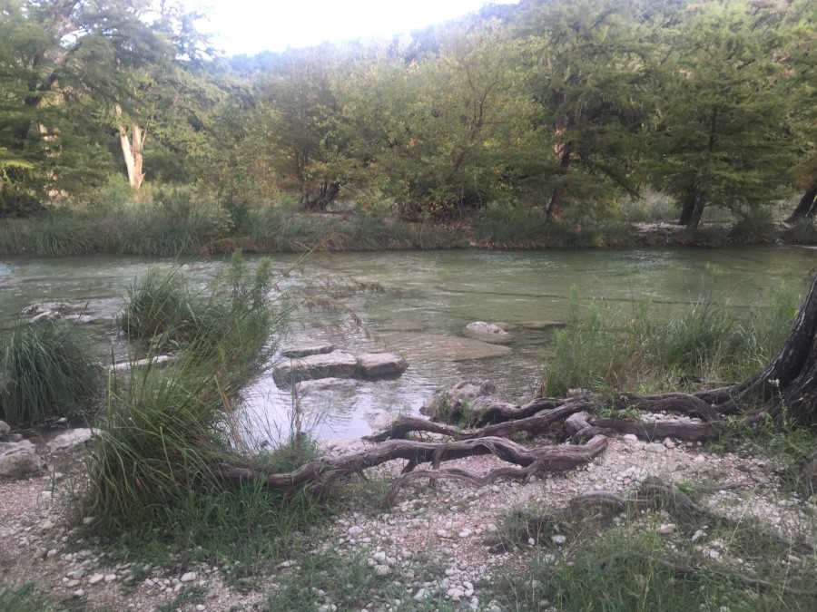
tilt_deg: -7.7
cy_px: 306
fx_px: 684
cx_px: 408
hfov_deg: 61.7
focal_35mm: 29
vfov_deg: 48.2
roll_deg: +0.6
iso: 32
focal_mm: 4.15
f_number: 2.2
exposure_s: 1/60
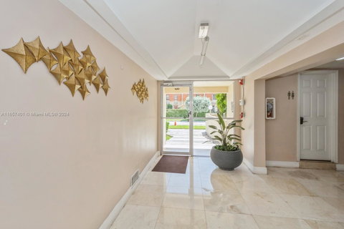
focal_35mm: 15
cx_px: 172
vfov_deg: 77.3
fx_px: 143
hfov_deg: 100.4
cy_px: 114
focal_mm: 10
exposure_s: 1/250
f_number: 7.1
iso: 250
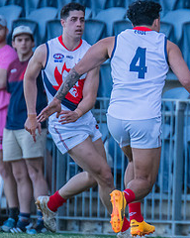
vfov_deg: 1.2
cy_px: 85
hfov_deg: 0.9
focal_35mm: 1653
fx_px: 11619
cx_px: 317
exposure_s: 1/2000
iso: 1400
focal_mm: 420
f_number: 4
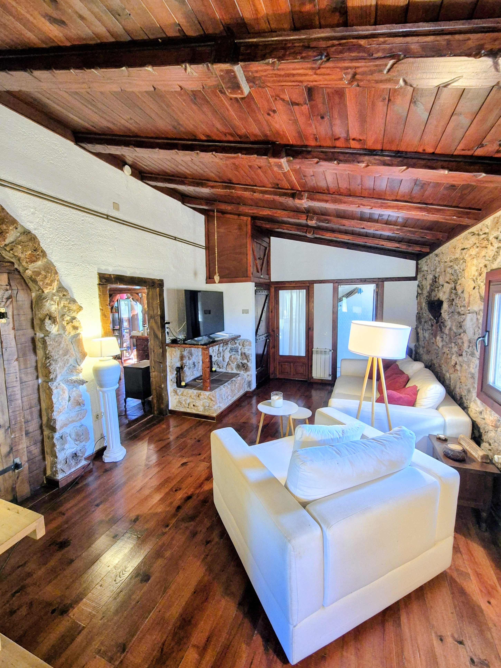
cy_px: 334
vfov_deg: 106.2
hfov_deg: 89.9
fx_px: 251
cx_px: 250
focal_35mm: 13
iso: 400
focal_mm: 2.2
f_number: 2.2
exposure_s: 1/50
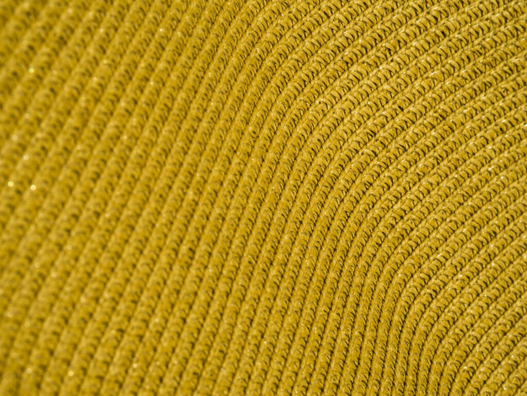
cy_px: 198
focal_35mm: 90
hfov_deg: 21.8
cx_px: 264
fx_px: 1370
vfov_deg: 16.4
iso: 100
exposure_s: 1/160
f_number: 8
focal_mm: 45
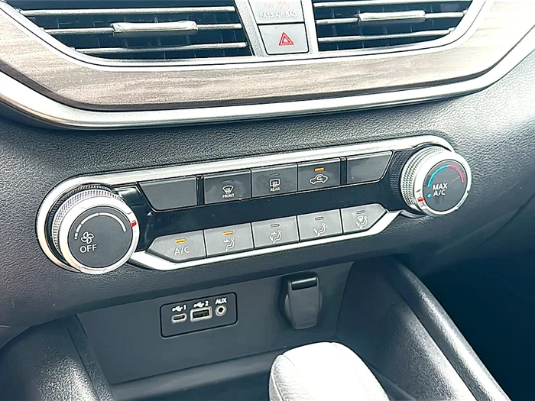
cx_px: 268
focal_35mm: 42
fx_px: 649
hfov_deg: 44.8
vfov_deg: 34.3
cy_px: 200
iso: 100
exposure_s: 1/204
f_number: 1.78
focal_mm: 6.86
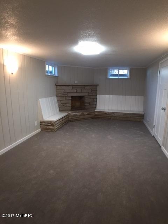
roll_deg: -0.4
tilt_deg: -11.4
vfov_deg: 61.7
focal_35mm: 29
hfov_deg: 48.2
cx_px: 84
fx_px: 188
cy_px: 112
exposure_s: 1/30
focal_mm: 4.15
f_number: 2.2
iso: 100
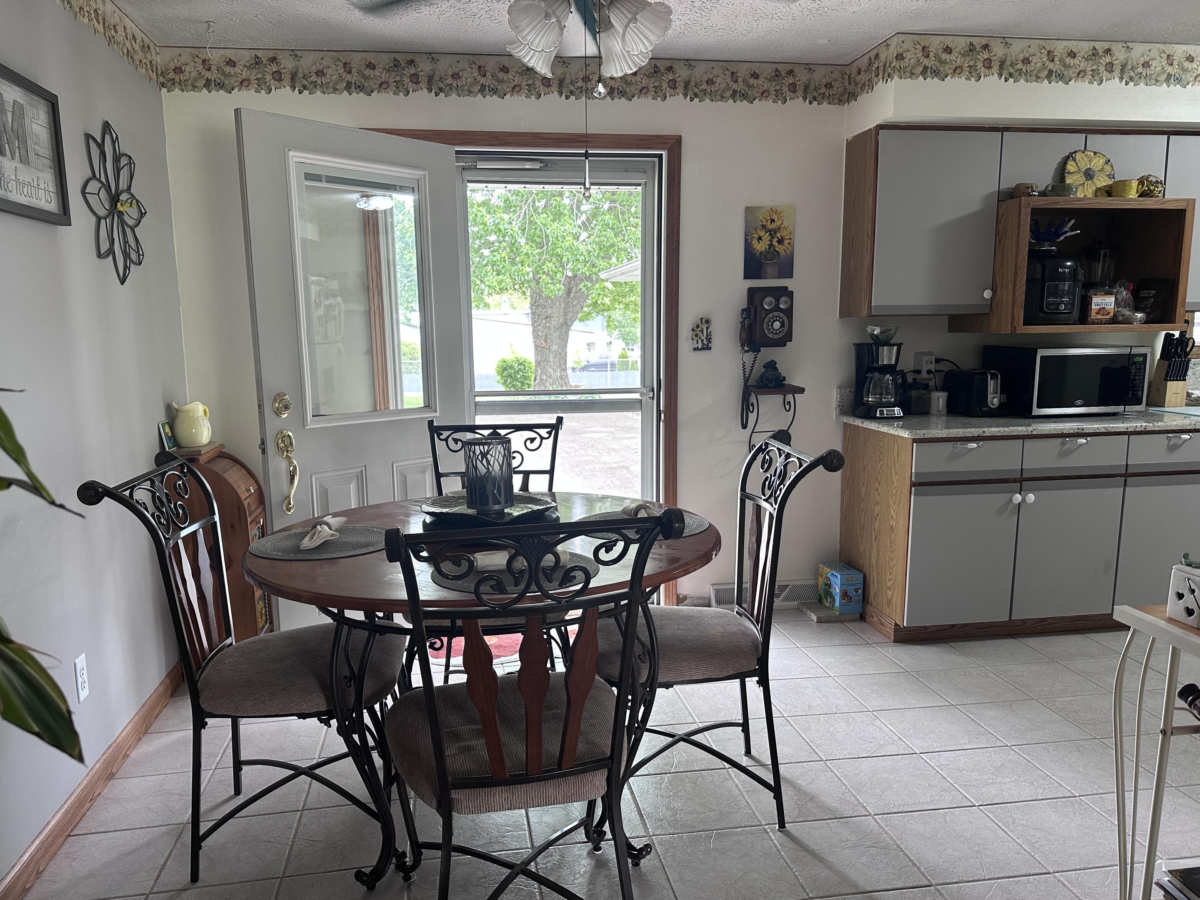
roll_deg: +0.7
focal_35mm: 25
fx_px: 867
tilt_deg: -9.0
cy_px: 467
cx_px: 583
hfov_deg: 69.4
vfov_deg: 54.9
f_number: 1.78
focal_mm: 6.86
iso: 160
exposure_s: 1/60
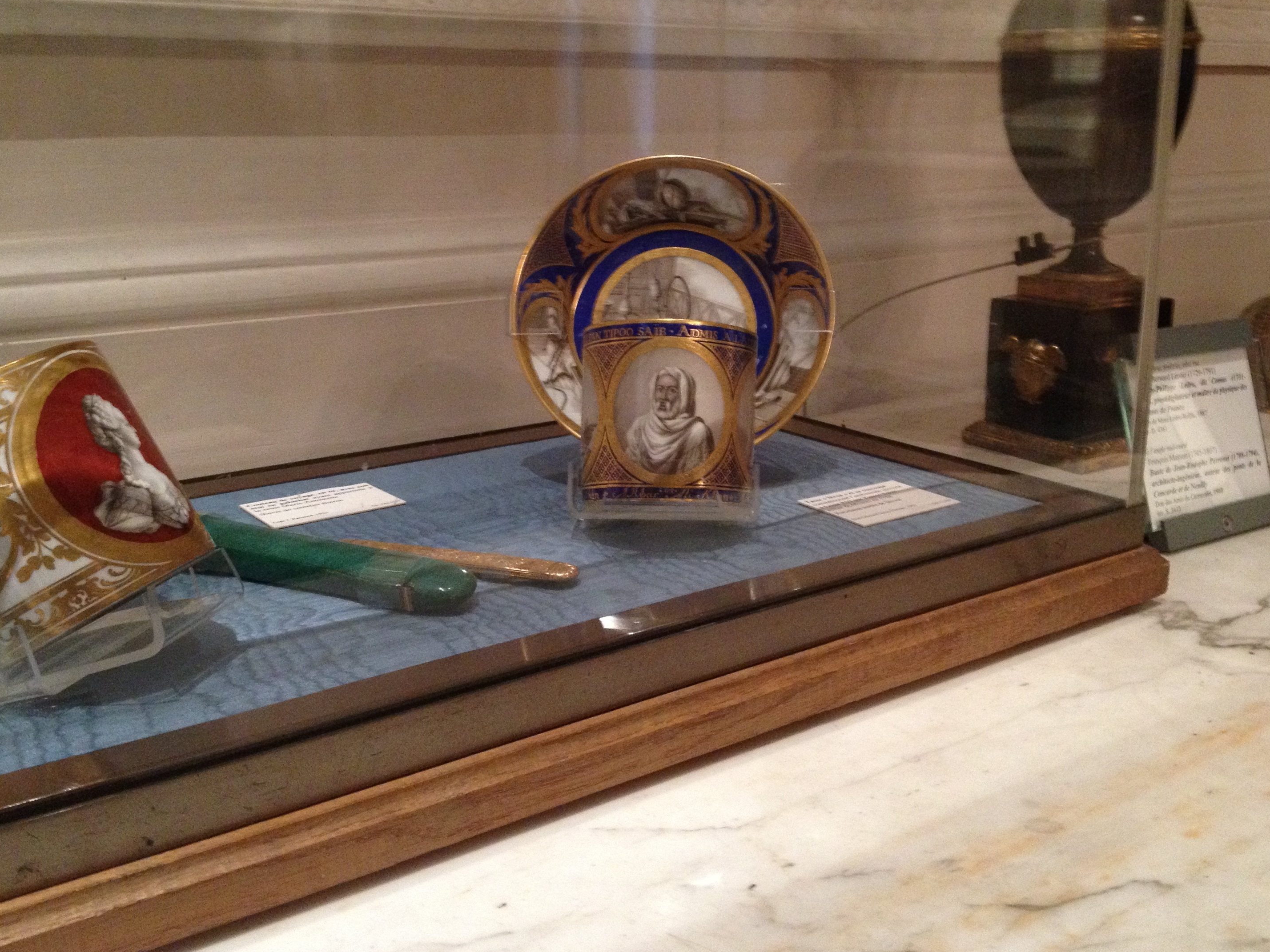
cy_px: 454
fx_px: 1468
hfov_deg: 46.8
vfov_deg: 36.0
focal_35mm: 40
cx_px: 639
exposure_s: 1/20
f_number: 2.4
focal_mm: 4.28
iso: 400
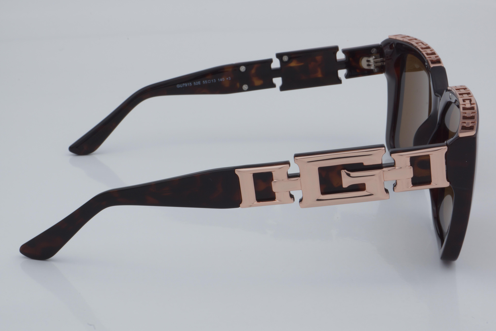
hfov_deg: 27.0
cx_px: 248
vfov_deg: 18.2
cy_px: 166
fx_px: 1033
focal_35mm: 75
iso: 100
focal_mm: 50
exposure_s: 1/4
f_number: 32
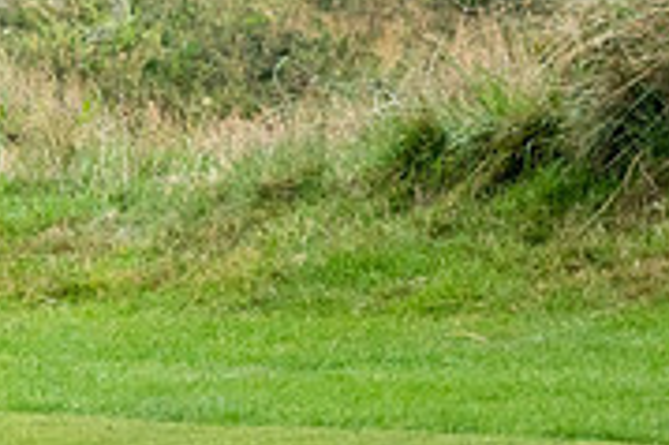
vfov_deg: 0.8
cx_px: -519
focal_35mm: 1737
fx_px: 32249
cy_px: -364
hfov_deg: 1.2
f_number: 5
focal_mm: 300
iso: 500
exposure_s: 1/2000
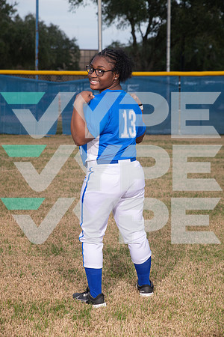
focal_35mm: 66
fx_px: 616
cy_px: 168
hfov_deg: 20.6
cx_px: 112
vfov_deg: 30.5
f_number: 6.3
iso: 320
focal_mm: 66
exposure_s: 1/320
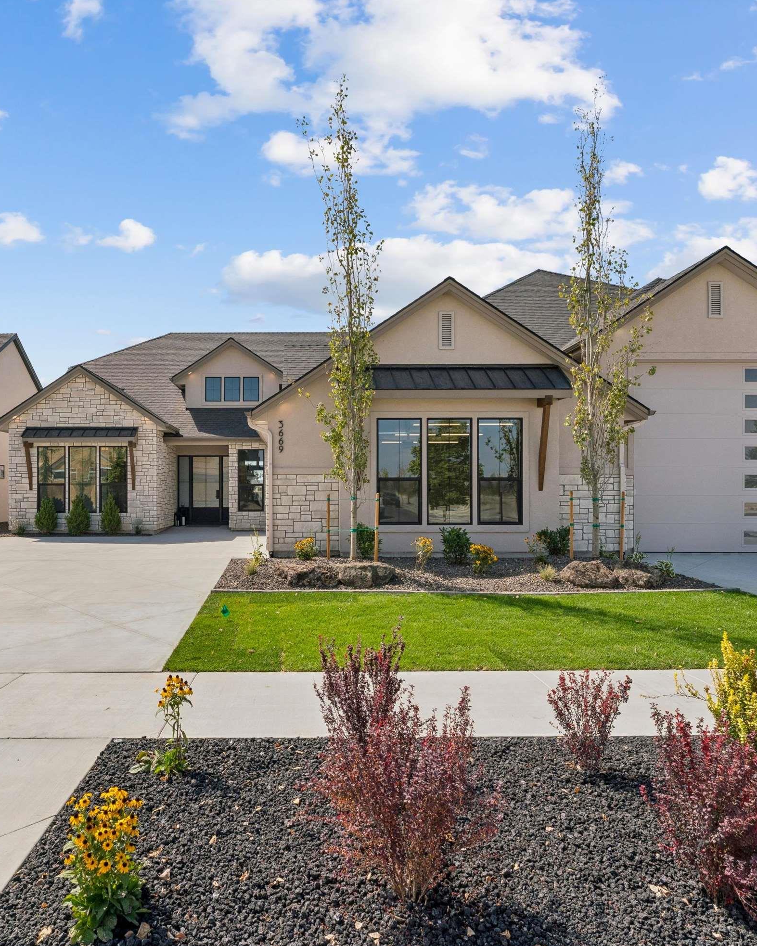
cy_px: 490
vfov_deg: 74.3
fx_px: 624
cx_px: 288
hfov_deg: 61.7
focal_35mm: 22
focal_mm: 15.2
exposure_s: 1/320
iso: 400
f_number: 13
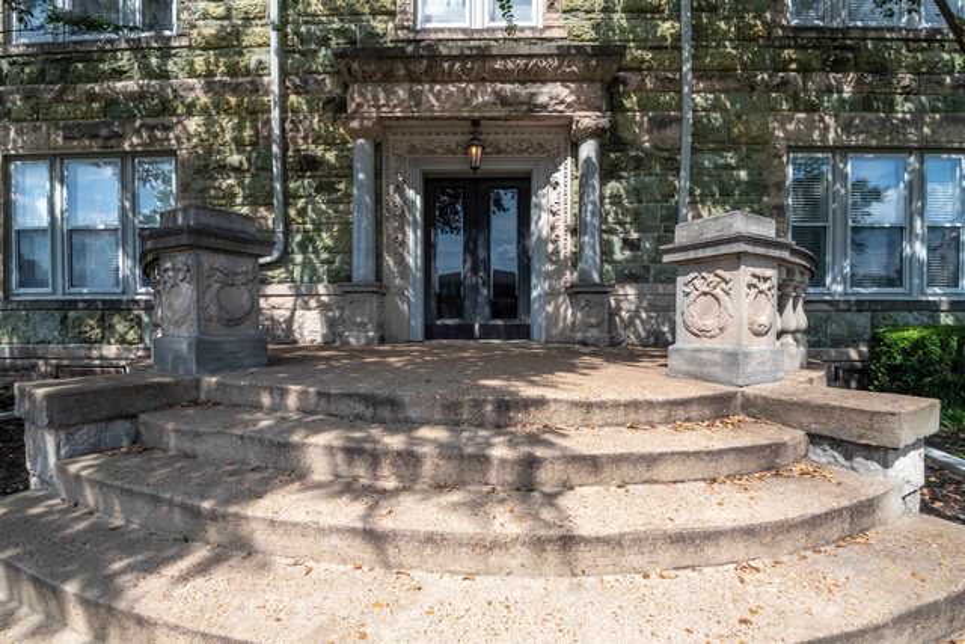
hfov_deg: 96.7
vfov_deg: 73.8
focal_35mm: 16
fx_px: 429
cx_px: 482
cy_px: 322
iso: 400
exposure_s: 1/1000
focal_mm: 16
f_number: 11
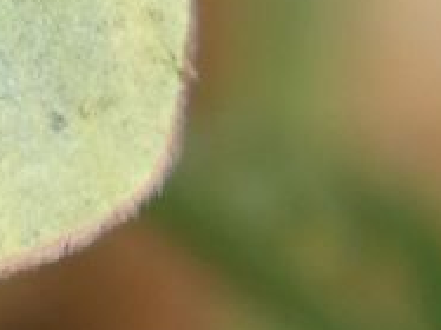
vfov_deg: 0.4
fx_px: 53244
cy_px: -167
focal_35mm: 4182
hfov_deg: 0.5
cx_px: 8
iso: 80
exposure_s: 1/250
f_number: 5.6
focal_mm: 164.2
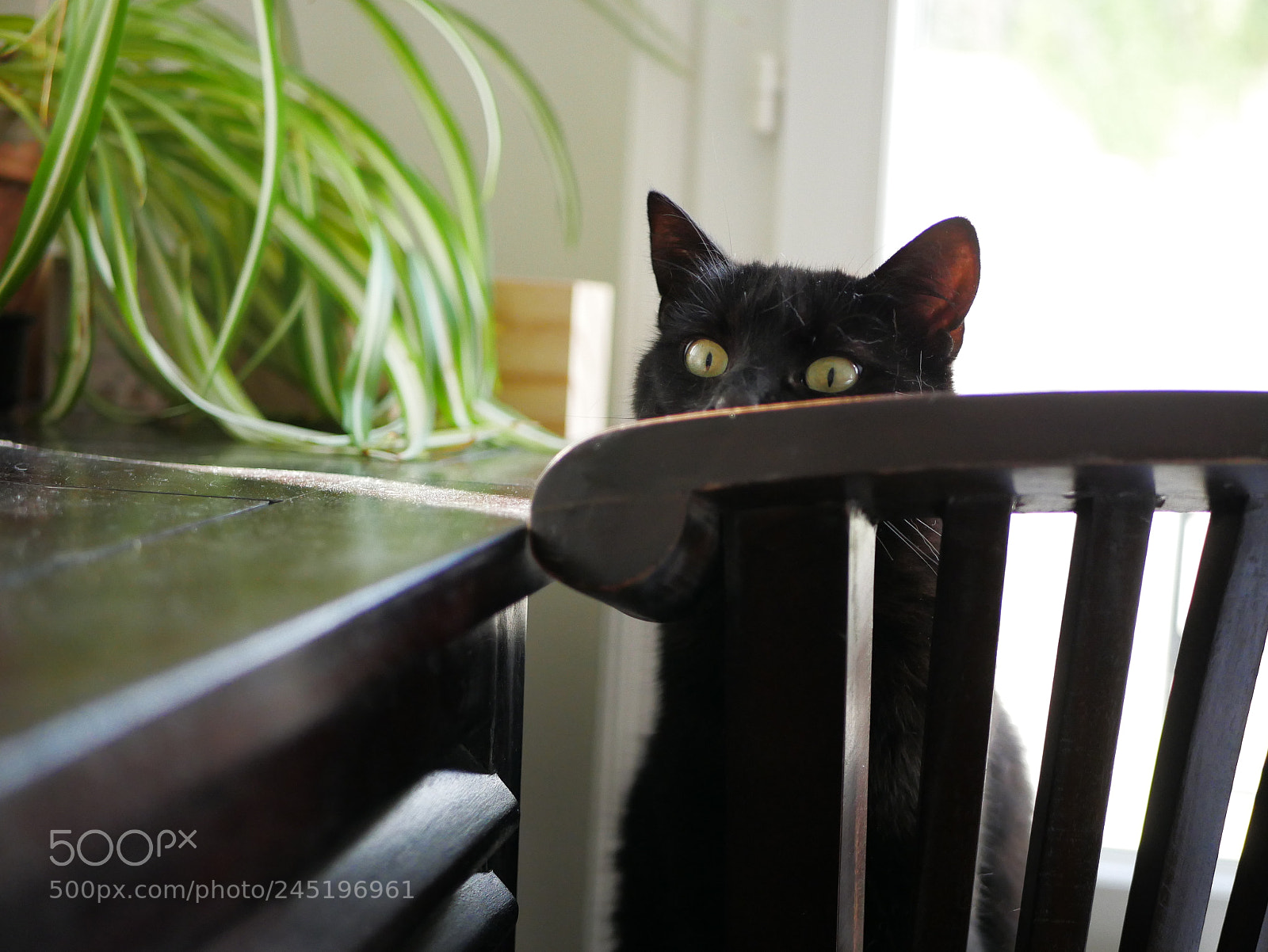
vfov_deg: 29.1
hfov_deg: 38.2
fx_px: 1833
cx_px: 634
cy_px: 476
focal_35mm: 50
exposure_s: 1/800
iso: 1600
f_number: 1.7
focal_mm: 25
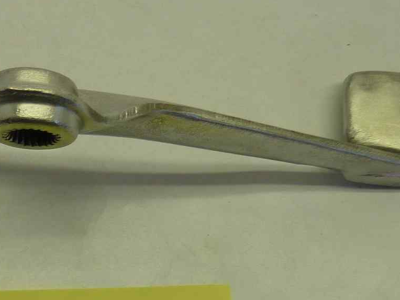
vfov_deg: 21.4
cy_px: 280
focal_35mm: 67
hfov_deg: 28.5
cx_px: 93
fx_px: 774
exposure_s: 1/60
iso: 80
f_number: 3.3
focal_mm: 4.1
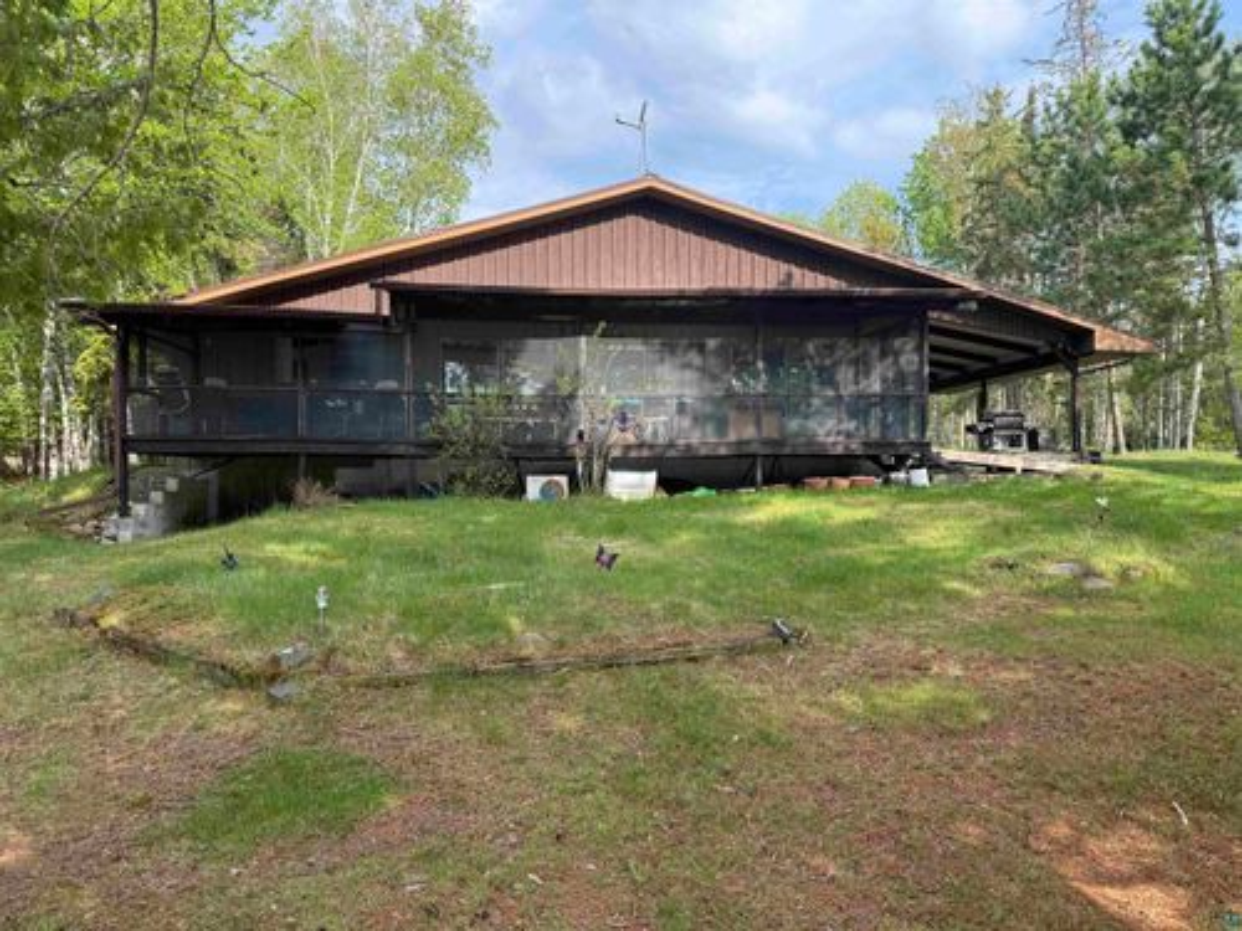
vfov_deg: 56.8
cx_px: 621
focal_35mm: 24
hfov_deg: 71.6
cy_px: 466
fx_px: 861
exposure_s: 1/1337
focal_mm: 6.76
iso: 100
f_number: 1.78
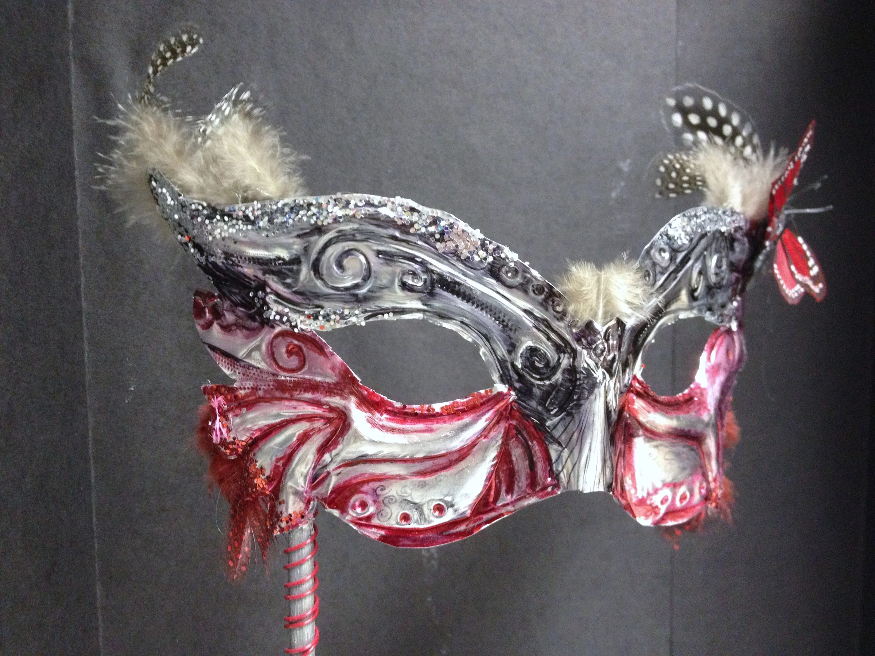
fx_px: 885
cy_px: 328
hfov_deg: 52.6
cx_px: 438
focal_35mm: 35
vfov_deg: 40.7
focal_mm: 4.28
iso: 320
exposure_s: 1/20
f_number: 2.4
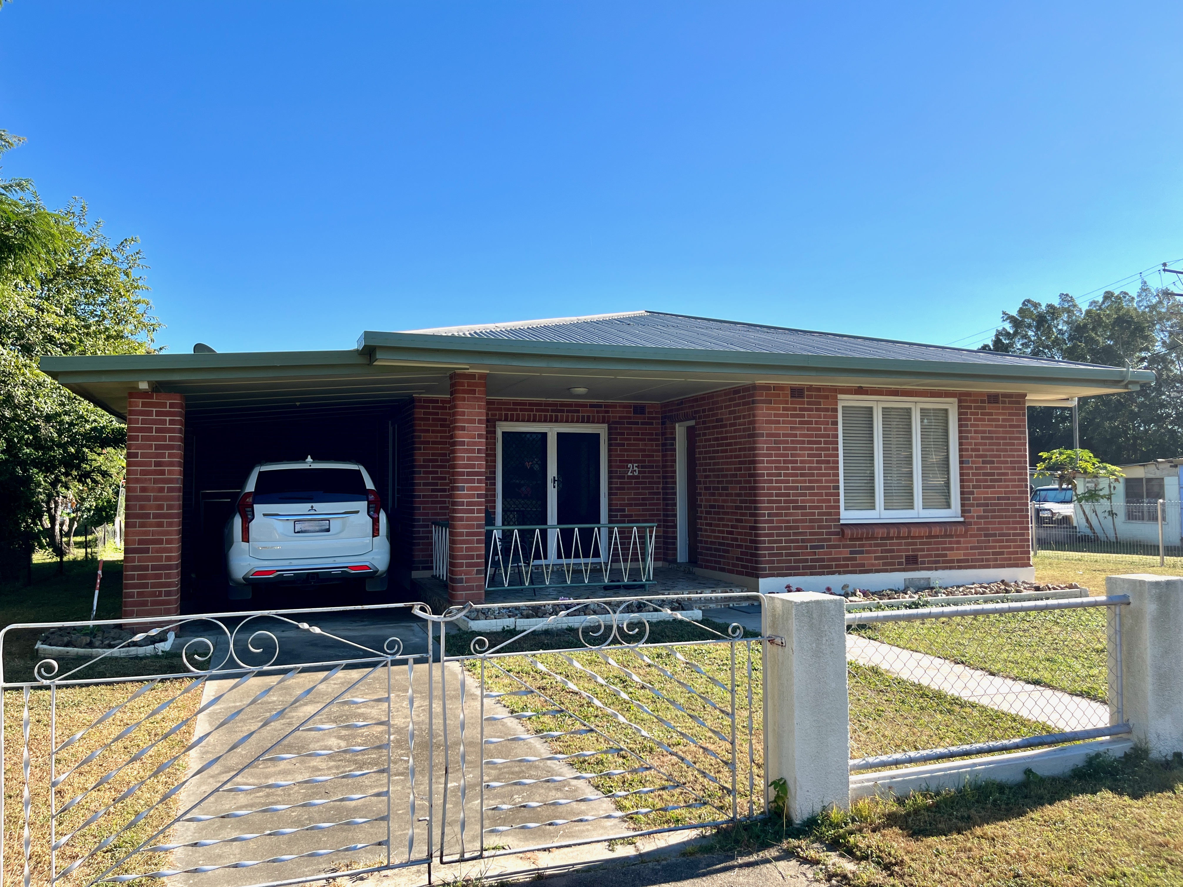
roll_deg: +0.6
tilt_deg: +2.4
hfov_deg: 67.3
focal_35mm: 26
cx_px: 592
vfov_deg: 53.1
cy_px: 444
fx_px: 889
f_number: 1.6
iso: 50
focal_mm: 5.1
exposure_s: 1/2463
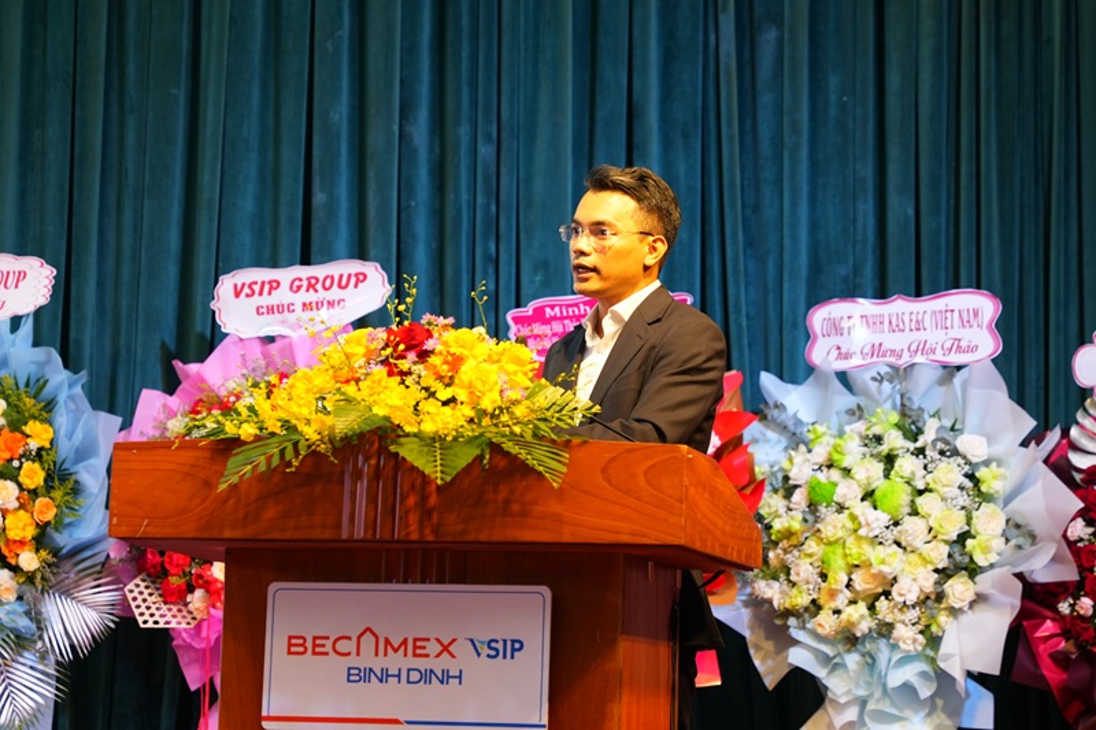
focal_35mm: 101
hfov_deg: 20.2
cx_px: 548
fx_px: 3074
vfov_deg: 13.5
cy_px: 365
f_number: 3.5
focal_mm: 67.6
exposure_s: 1/160
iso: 640
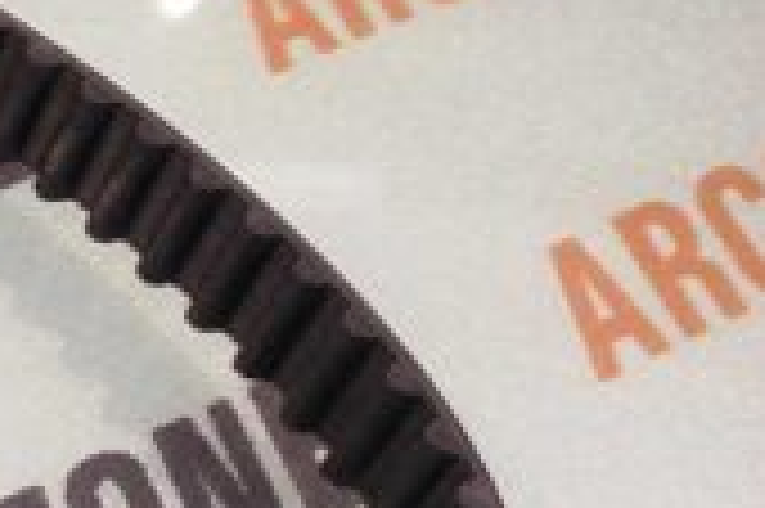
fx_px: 1698
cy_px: 232
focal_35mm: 80
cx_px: -950
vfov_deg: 17.0
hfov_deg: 16.1
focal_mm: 4.74
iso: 182
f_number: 1.79
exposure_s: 1/33
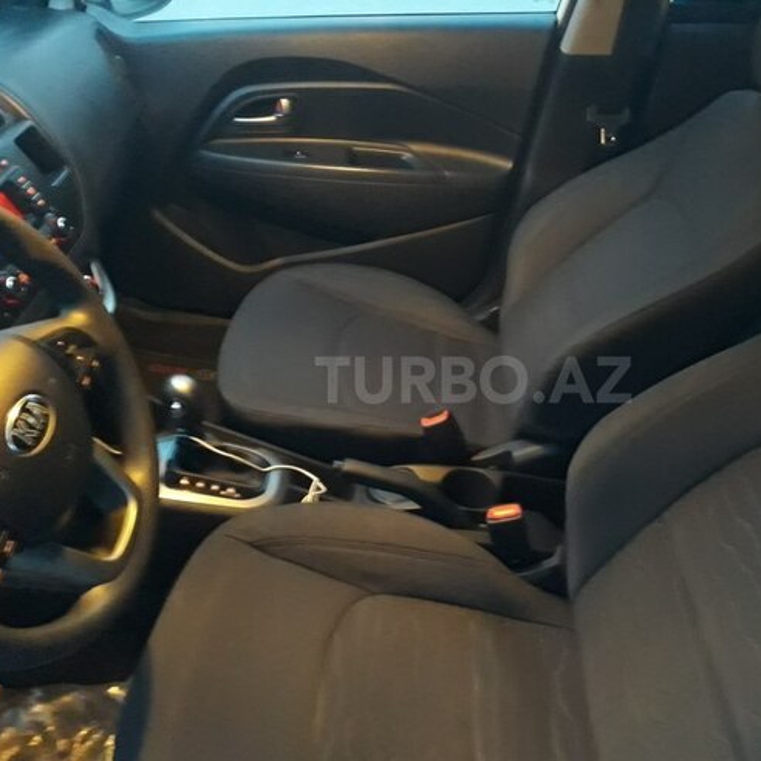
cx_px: 473
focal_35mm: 32
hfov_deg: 50.6
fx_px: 796
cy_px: 380
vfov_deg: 51.1
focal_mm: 3.6
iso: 800
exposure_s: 1/10
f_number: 1.9
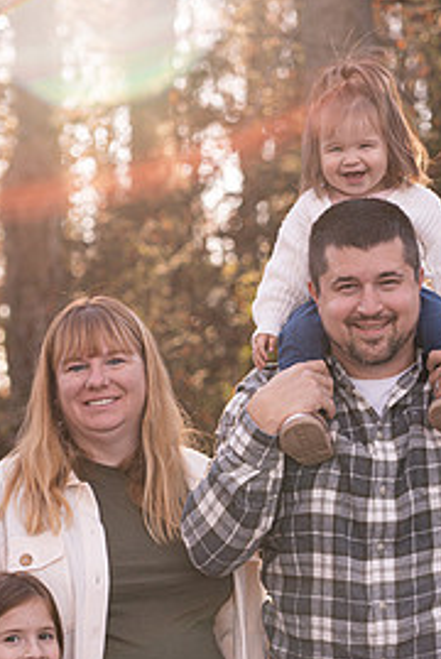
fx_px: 2602
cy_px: 461
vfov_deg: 14.4
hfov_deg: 9.7
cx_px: 218
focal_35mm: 142
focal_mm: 85
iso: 320
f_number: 4
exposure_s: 1/250
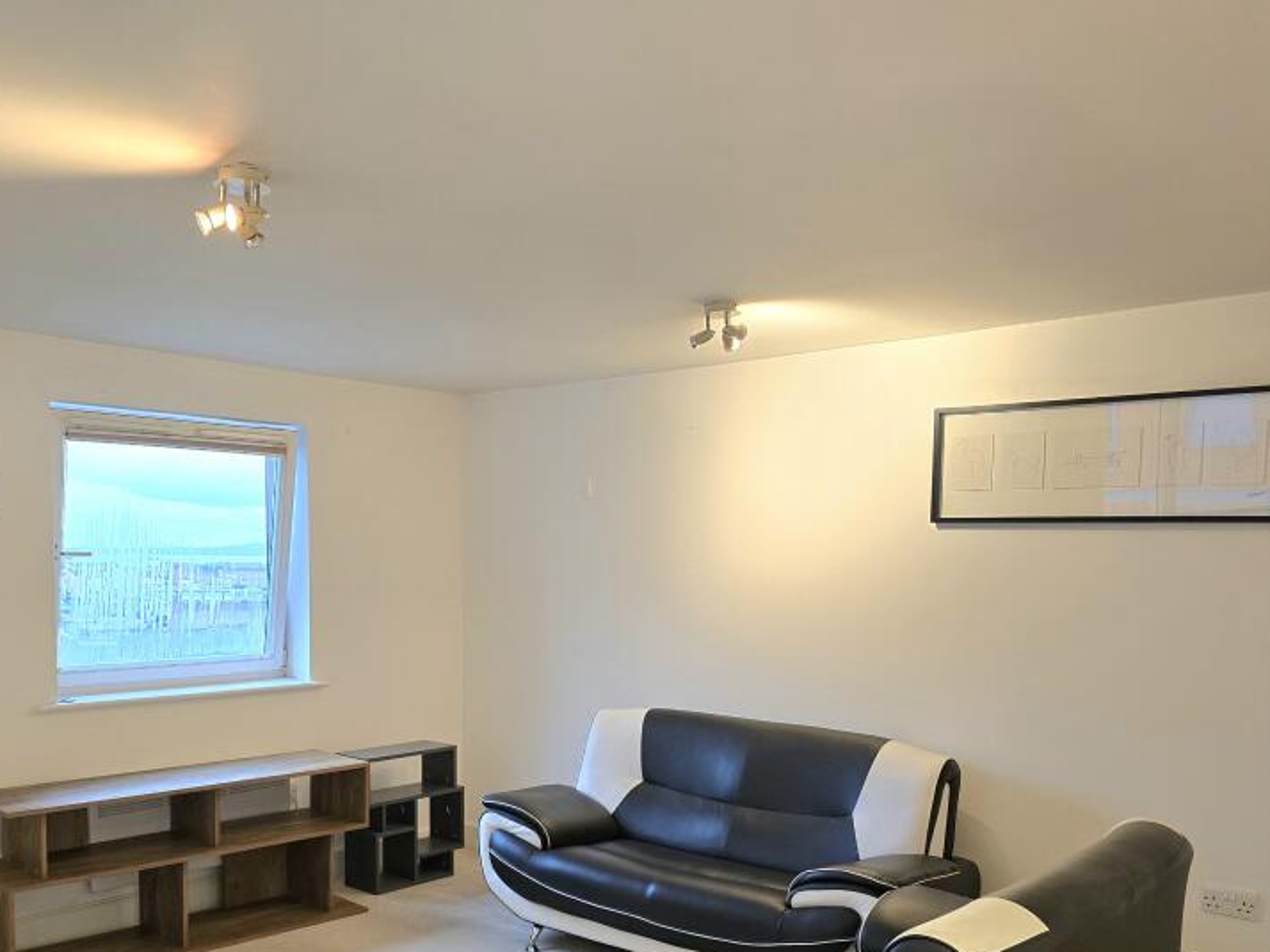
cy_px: 676
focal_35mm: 33
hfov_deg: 54.4
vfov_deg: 42.0
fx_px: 1210
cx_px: 443
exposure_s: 1/100
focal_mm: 6.3
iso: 250
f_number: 1.7
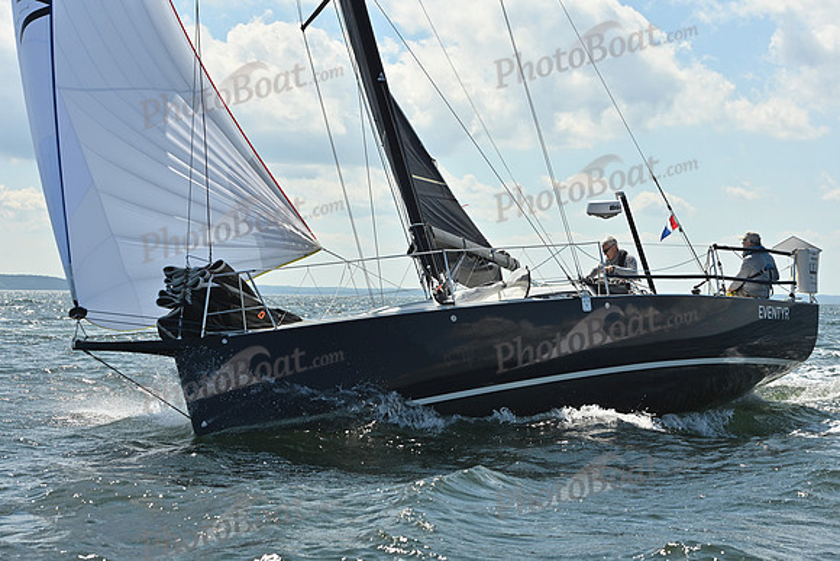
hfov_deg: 26.0
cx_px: 420
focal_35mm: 78
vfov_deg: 17.5
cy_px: 280
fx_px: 1820
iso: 250
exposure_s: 1/1250
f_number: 9
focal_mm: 78
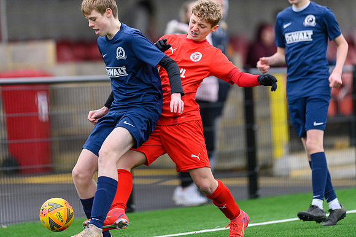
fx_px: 3953
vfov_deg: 3.4
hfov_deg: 5.2
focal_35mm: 400
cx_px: 178
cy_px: 118
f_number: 2.8
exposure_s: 1/2000
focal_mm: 400
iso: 3200
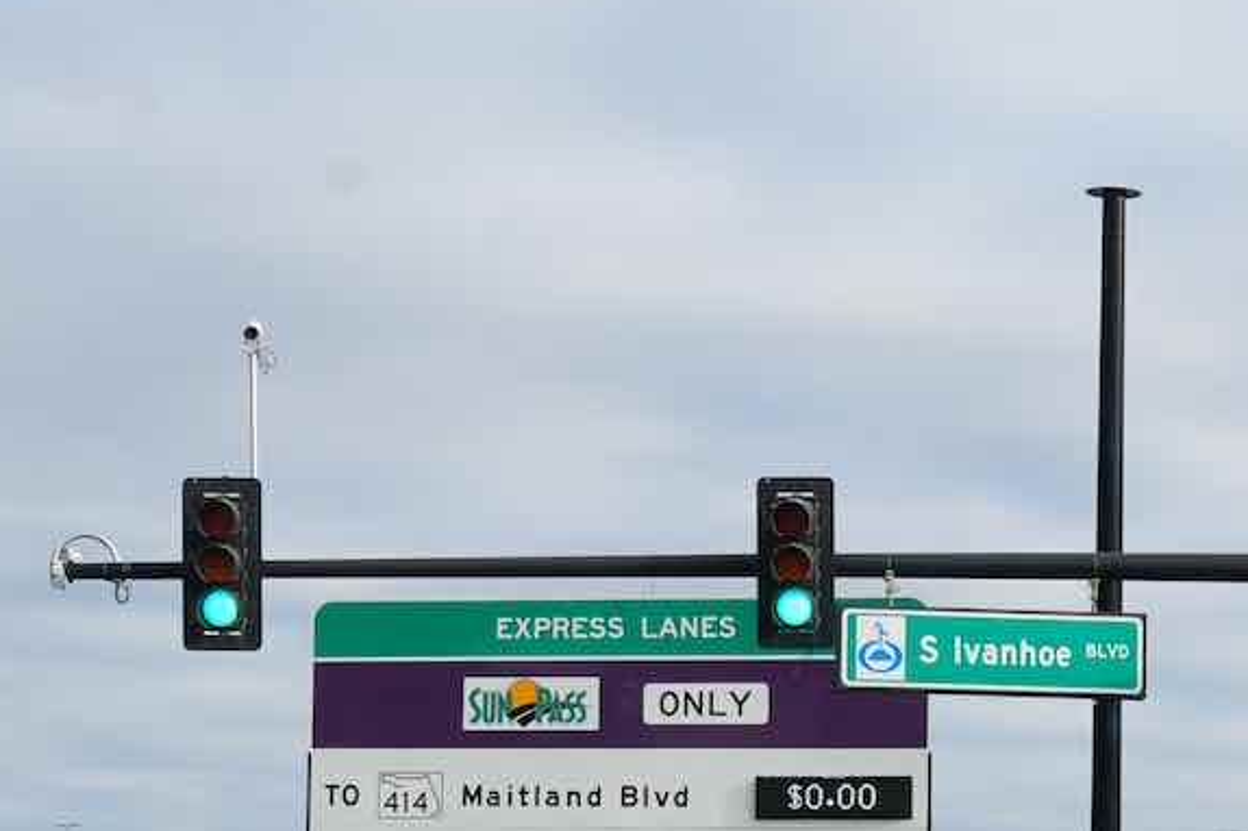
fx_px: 4469
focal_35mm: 129
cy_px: 1180
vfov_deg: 10.3
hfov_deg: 15.7
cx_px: 1178
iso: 100
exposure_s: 1/125
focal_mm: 37
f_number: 8
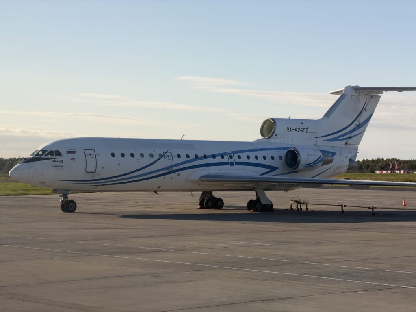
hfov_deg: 19.6
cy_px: 156
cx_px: 208
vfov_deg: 14.8
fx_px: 1202
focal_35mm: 100
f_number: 2.8
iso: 40
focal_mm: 16.89
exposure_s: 1/638
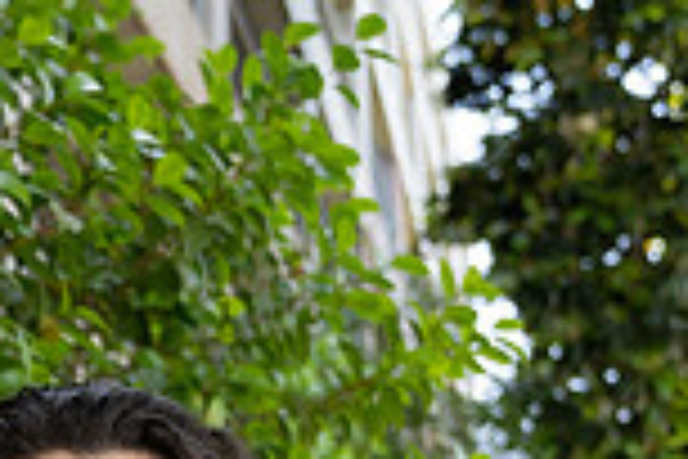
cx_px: -220
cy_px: 583
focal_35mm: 95
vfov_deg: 13.9
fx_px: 1815
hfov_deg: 19.7
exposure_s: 1/250
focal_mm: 25
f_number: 3.2
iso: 500
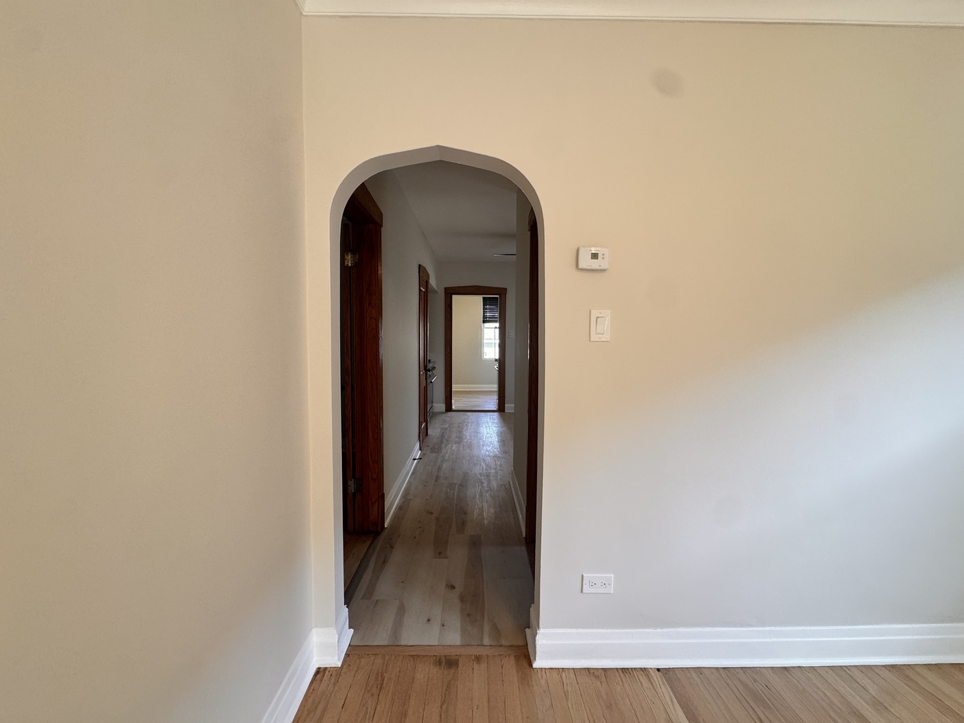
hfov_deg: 102.1
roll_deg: -0.8
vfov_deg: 85.7
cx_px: 482
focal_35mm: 14
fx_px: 390
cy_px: 362
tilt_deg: -5.0
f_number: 2.2
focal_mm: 2.22
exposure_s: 1/120
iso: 160
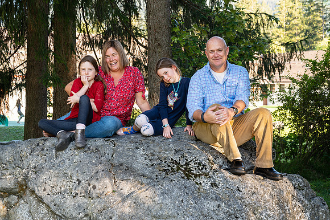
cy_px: 121
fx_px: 556
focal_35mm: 61
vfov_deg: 22.4
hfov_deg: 33.1
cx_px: 182
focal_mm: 55
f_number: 5
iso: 200
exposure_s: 1/100
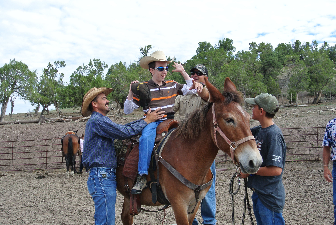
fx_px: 392
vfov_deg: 32.0
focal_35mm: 42
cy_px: 112
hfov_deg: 46.3
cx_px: 168
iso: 100
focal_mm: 15.7
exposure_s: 1/320
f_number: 4.2
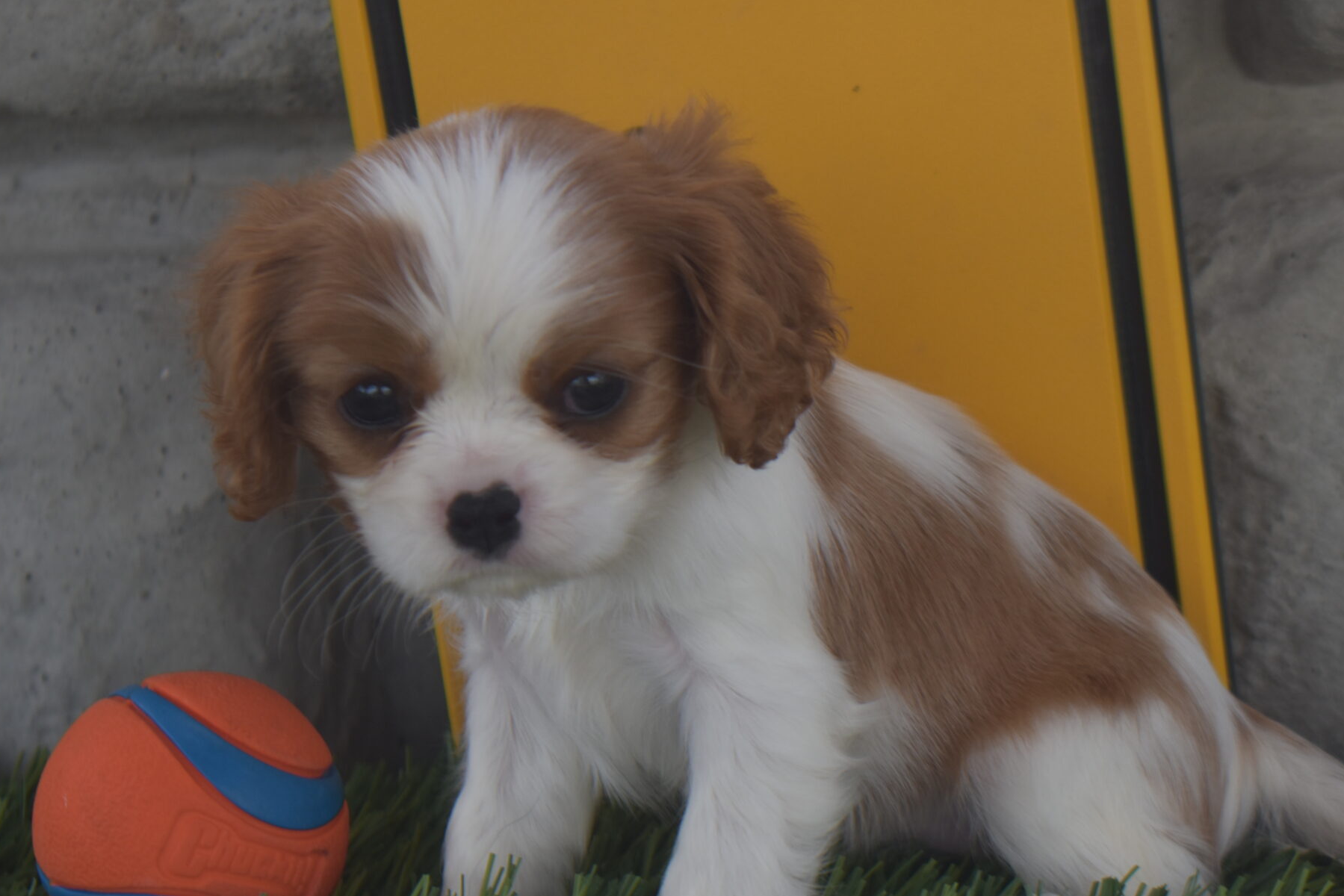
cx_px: 790
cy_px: 547
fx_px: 4144
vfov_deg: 12.3
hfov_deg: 18.4
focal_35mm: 111
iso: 200
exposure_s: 1/250
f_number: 5.6
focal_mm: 52
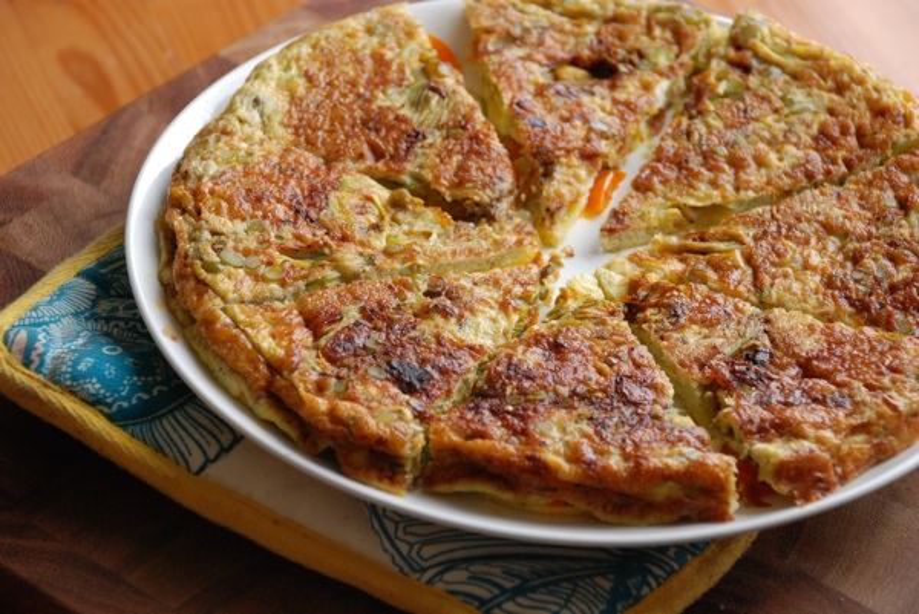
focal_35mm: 135
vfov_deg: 10.2
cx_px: 460
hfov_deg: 15.2
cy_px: 307
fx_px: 3449
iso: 800
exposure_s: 1/160
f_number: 5.6
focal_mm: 90
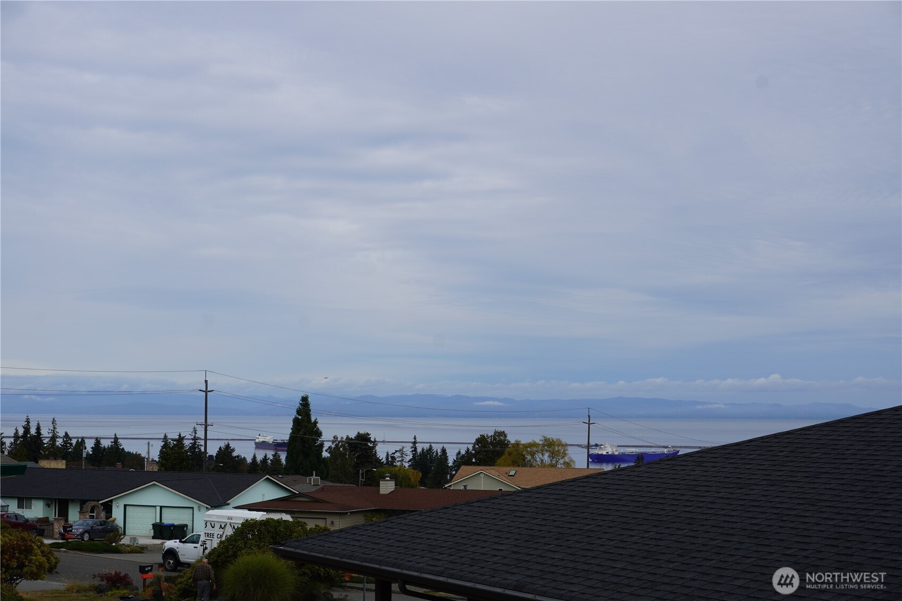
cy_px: 300
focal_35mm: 63
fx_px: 1578
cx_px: 451
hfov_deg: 31.9
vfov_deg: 21.6
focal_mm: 42
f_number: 11
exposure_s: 1/160
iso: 100
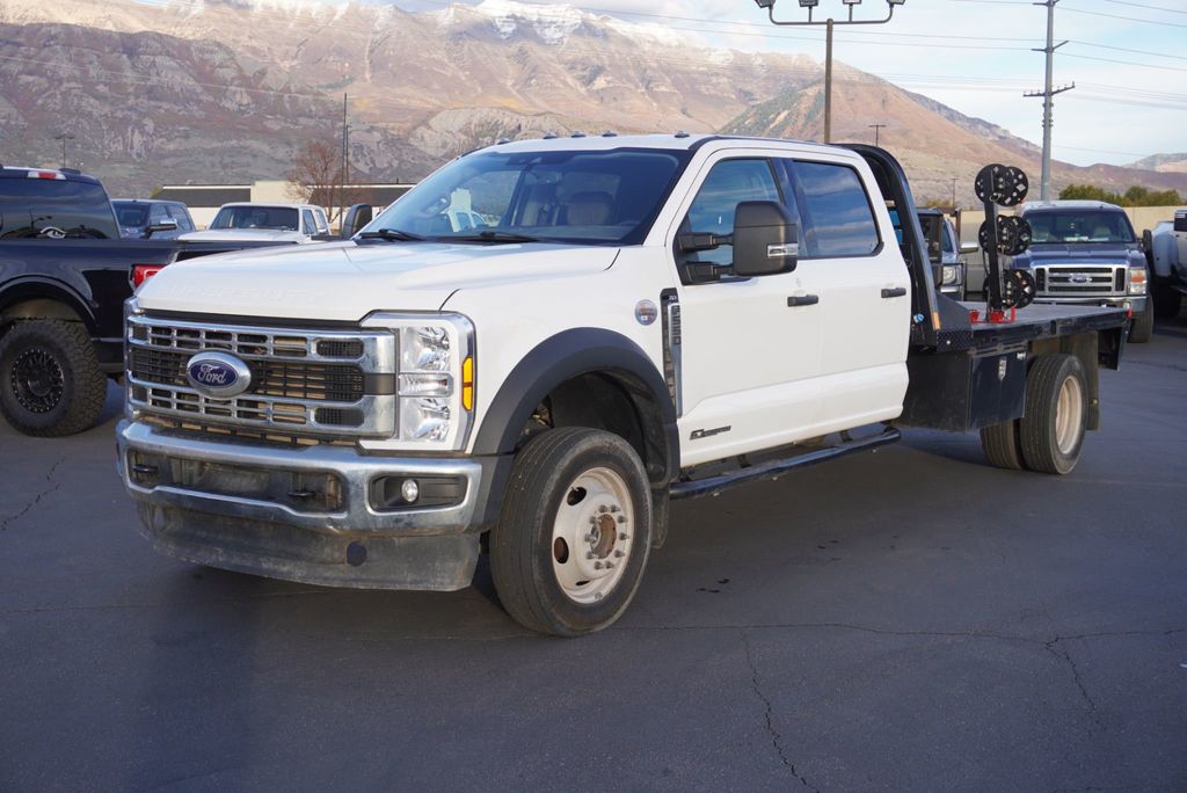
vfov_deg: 30.9
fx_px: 1435
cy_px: 396
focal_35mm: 44
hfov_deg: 44.9
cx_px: 594
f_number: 6.3
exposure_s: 1/100
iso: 100
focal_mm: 29
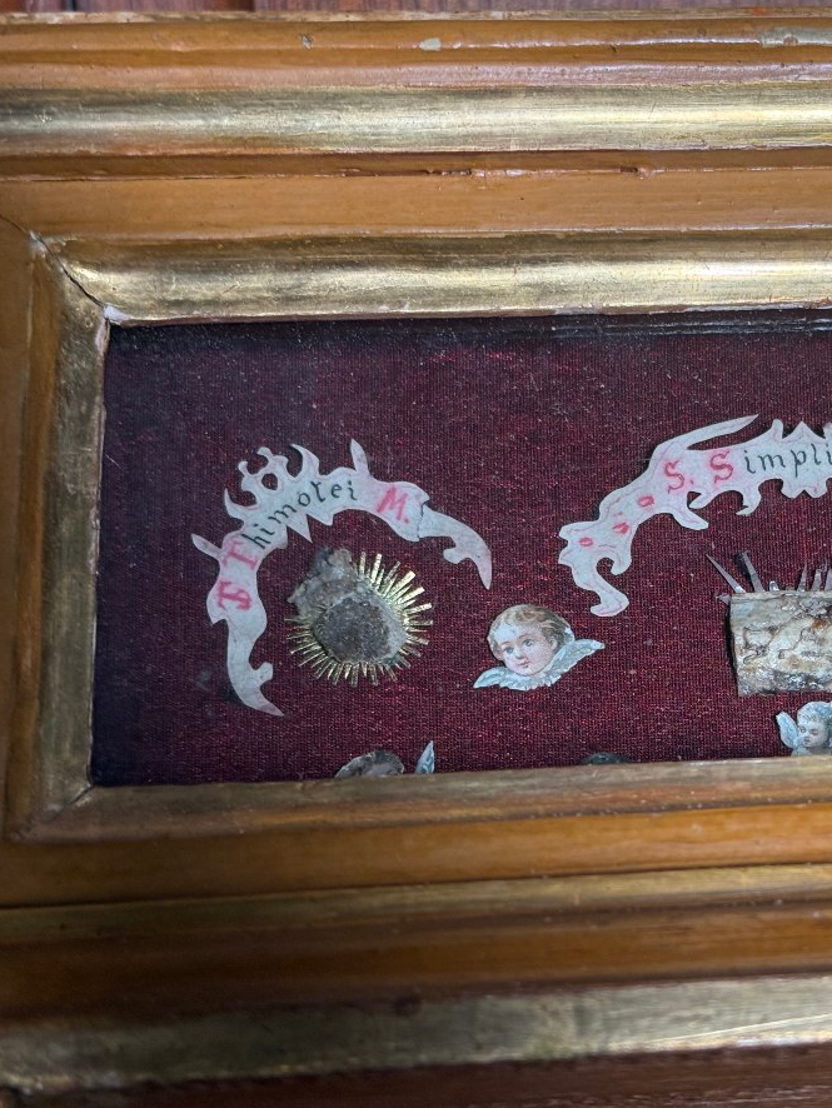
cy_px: 554
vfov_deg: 29.8
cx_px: 734
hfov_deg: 22.1
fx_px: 2082
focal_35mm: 65
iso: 100
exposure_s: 1/95
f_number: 1.78
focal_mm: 6.76
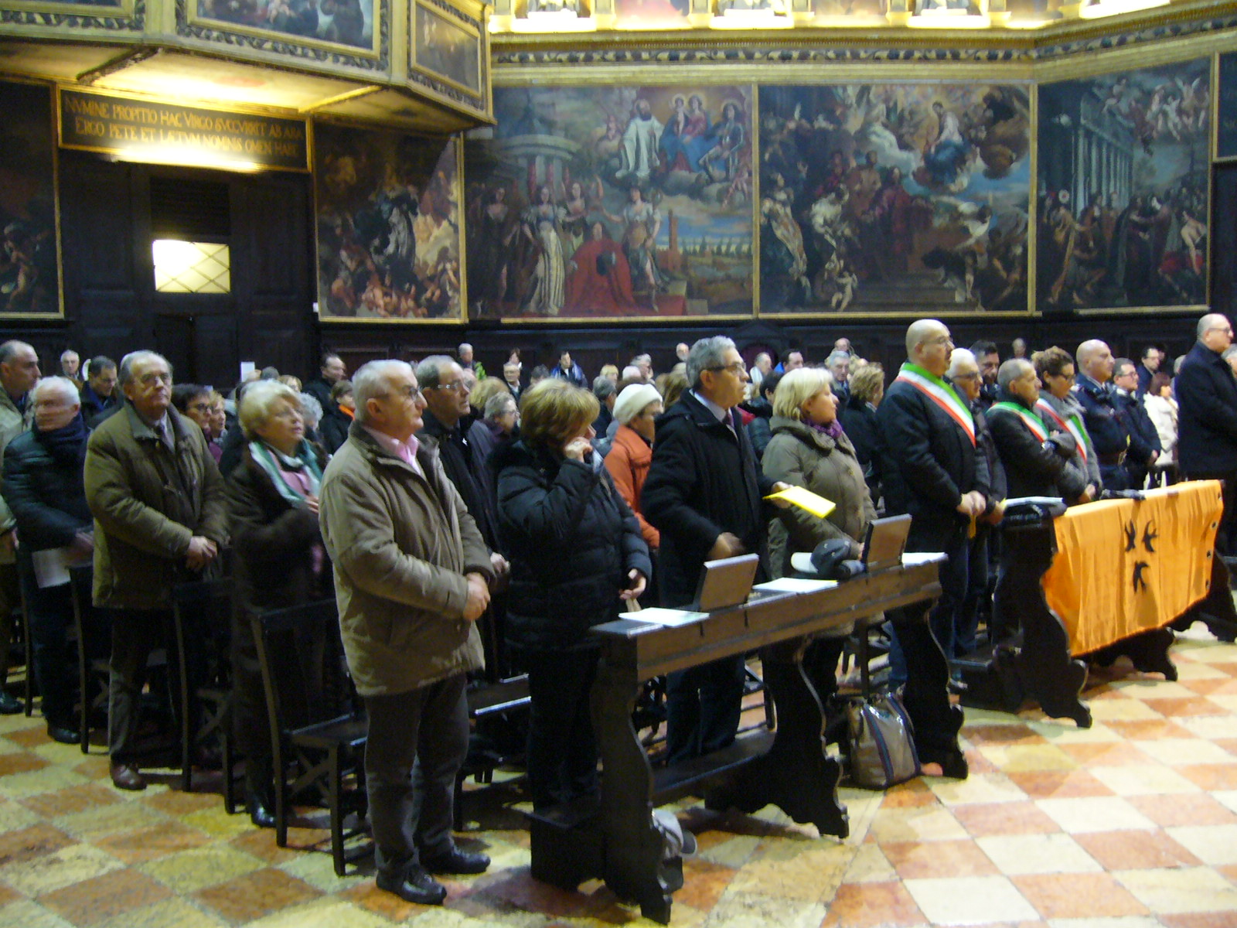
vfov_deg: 40.7
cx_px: 618
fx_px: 1251
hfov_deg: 52.6
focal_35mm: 35
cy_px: 464
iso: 200
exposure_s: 1/2
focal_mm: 5.8
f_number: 2.8
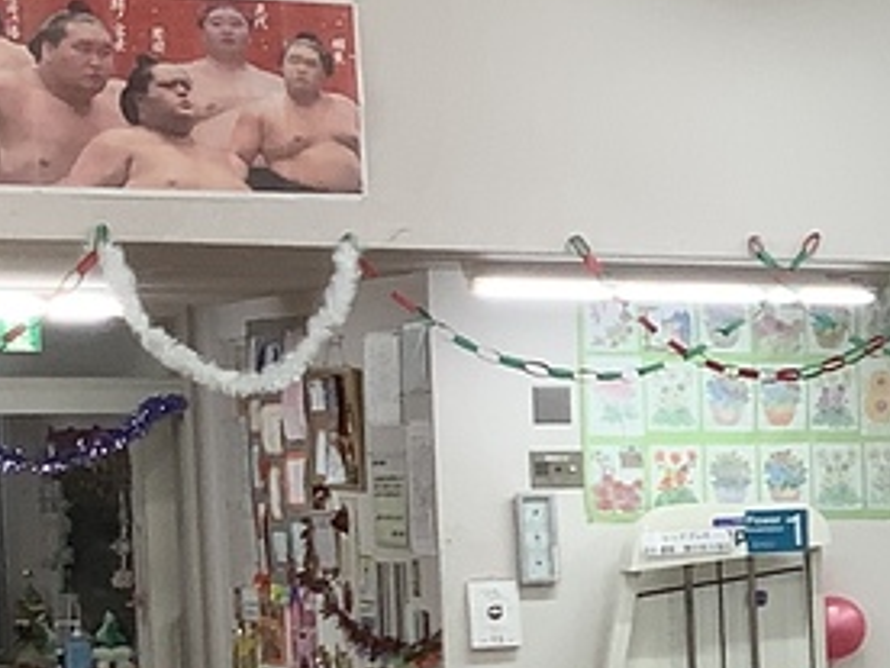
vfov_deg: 10.9
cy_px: 697
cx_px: 1806
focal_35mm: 135
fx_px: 3471
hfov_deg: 12.7
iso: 64
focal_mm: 3.3
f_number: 2.4
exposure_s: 1/50
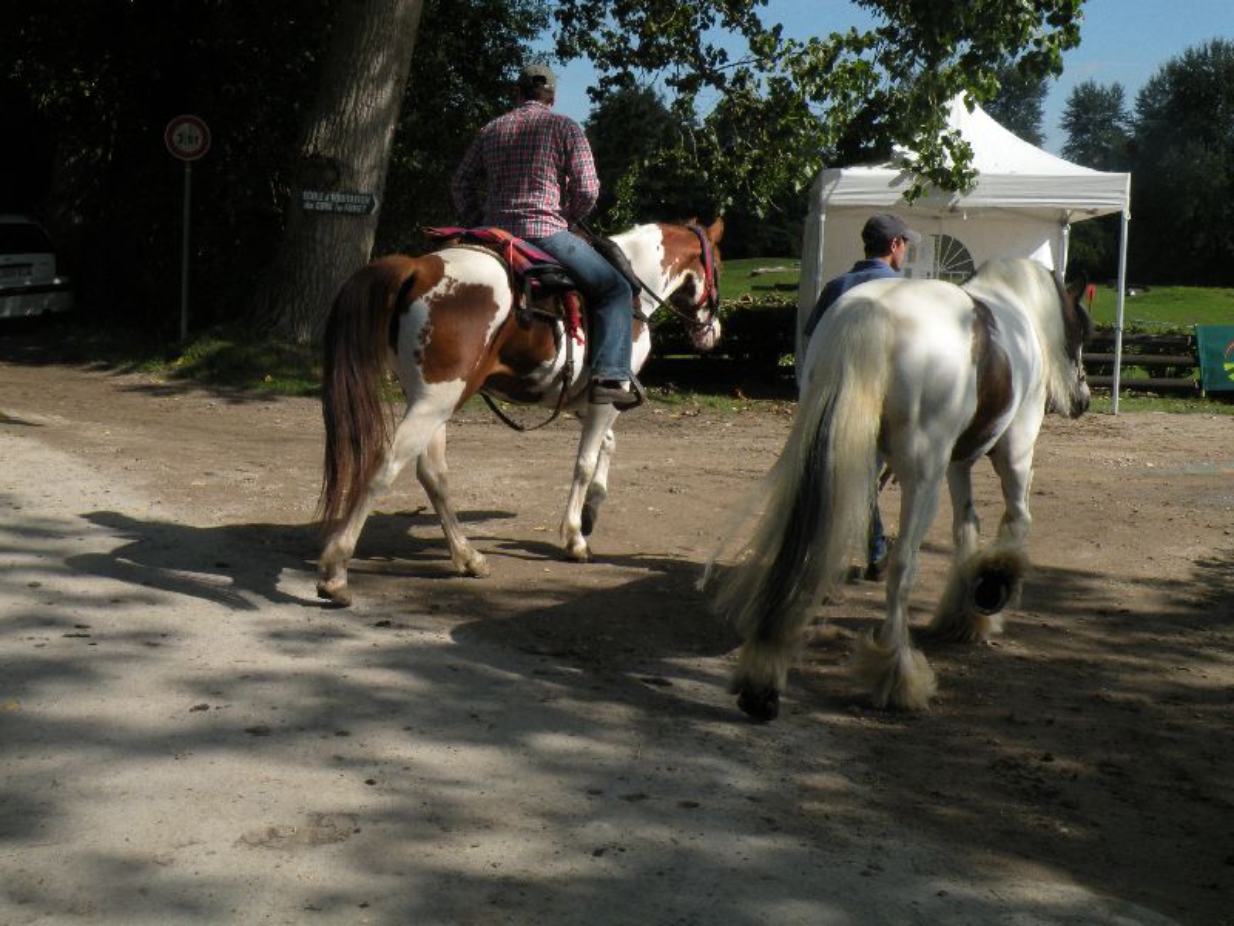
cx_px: 617
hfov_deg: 44.8
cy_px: 463
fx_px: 1497
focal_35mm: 42
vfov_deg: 34.3
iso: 100
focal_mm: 7.4
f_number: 6.3
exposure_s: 1/500
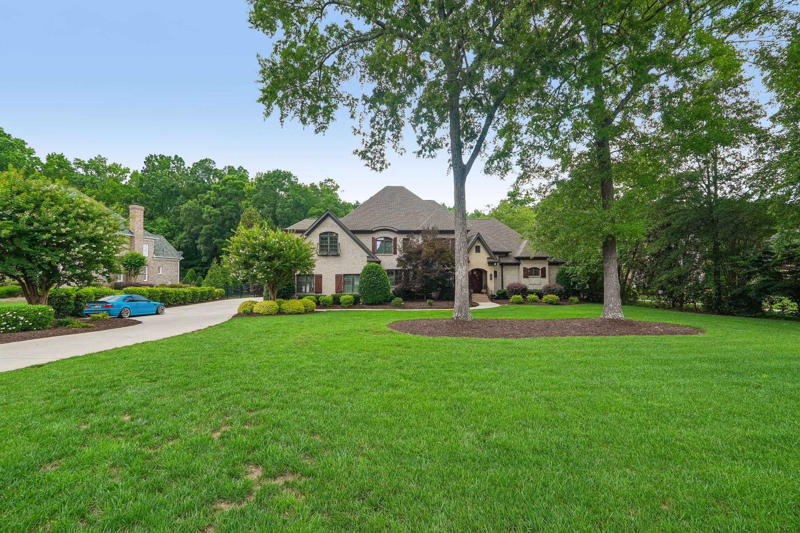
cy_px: 266
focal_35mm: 15
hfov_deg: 100.4
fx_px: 333
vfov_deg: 77.3
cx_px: 400
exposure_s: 1/45
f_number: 8
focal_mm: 10
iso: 100
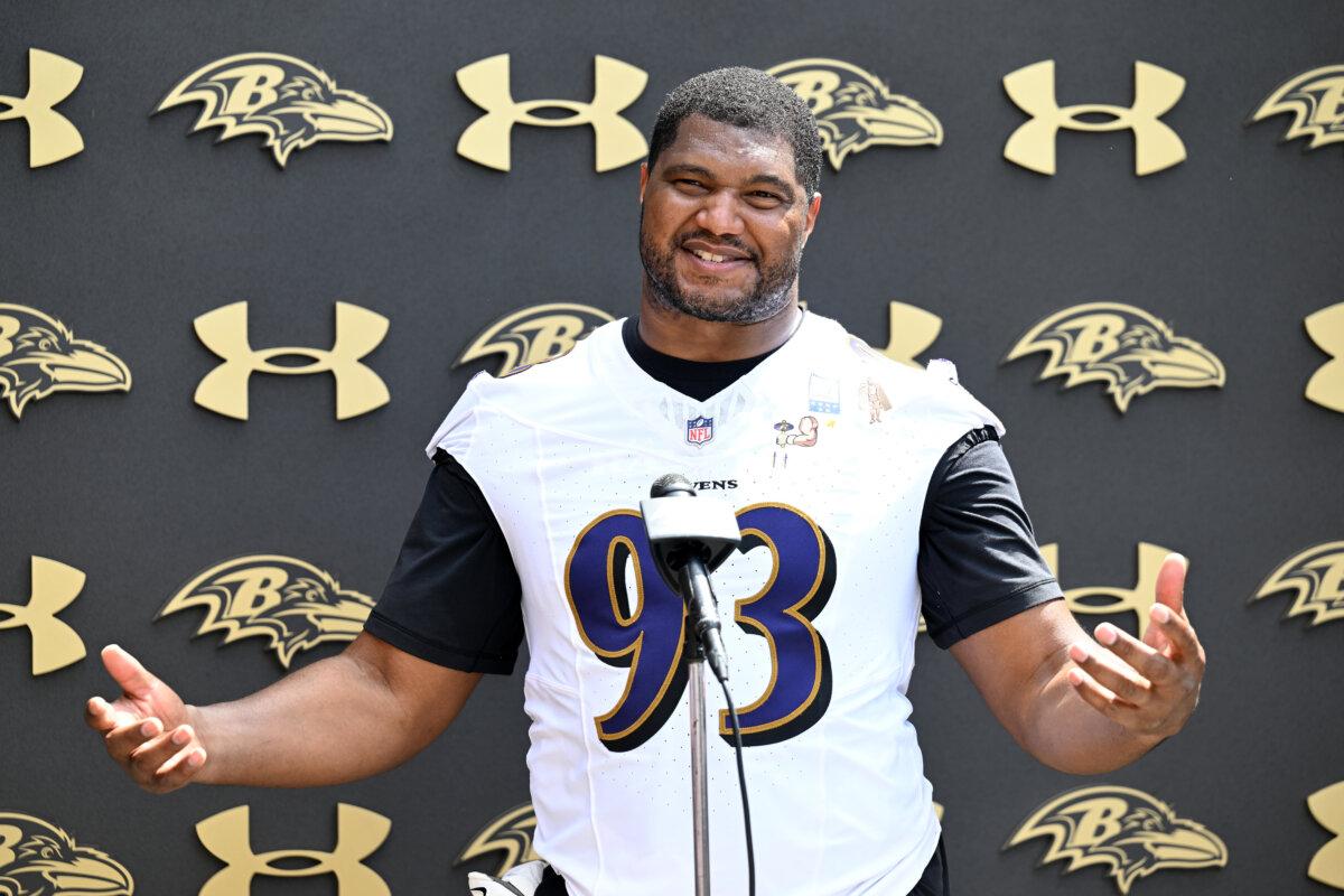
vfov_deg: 9.1
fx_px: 5600
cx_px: 672
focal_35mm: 150
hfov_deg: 13.7
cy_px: 448
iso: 500
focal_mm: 150
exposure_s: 1/1000
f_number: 4
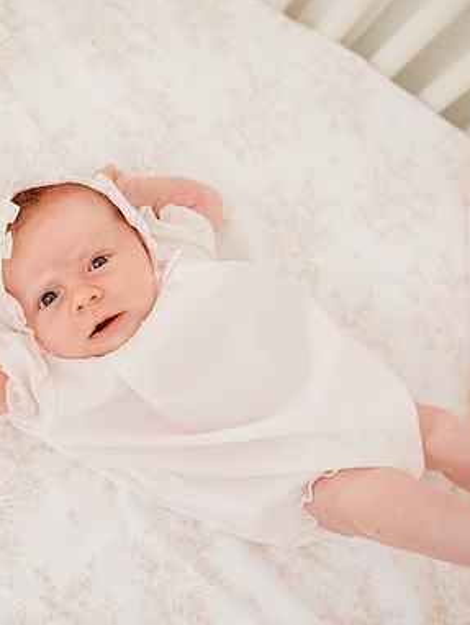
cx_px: 147
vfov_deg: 52.6
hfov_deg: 40.1
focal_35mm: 35
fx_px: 633
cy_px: 313
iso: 1600
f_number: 2.8
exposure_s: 1/200
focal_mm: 24
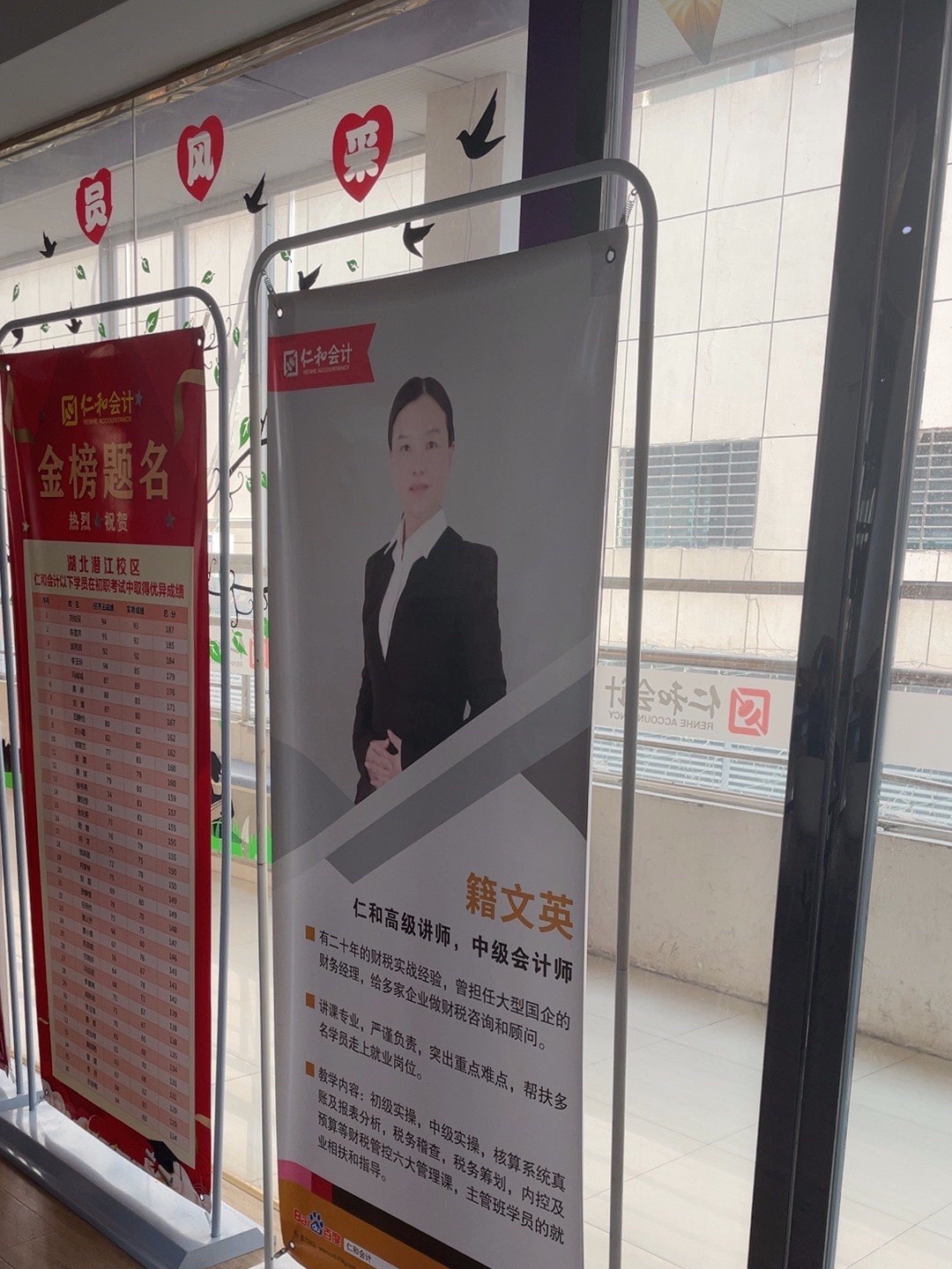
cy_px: 634
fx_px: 2163
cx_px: 476
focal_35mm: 59
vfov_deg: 32.7
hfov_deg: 24.8
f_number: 1.6
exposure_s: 1/255
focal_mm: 4.2
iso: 32
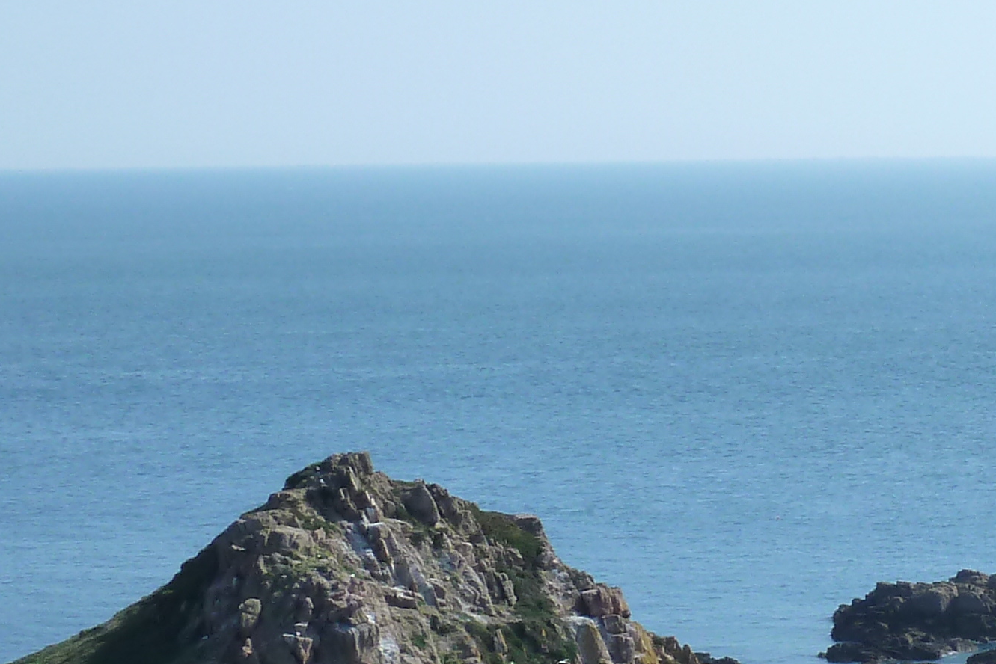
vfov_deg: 9.1
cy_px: 642
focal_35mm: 150
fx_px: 4151
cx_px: 1315
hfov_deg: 13.2
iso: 125
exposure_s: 1/400
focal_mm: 7.9
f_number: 5
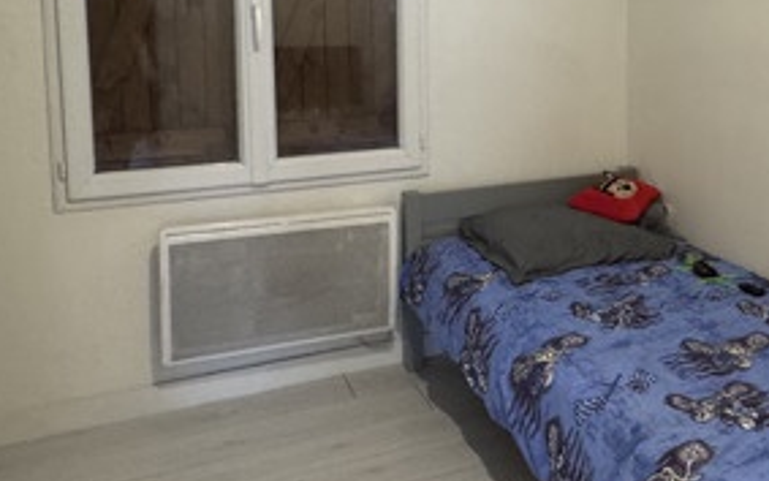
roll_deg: +0.3
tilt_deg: -6.8
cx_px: 592
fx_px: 880
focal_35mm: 42
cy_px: 76
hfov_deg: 45.3
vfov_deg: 29.6
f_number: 2.2
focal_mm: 2.22
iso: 800
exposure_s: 1/60
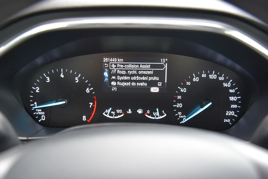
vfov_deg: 30.6
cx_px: 134
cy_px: 90
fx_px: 328
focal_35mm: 44
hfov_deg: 44.5
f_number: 4
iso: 500
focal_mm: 44
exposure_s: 1/25
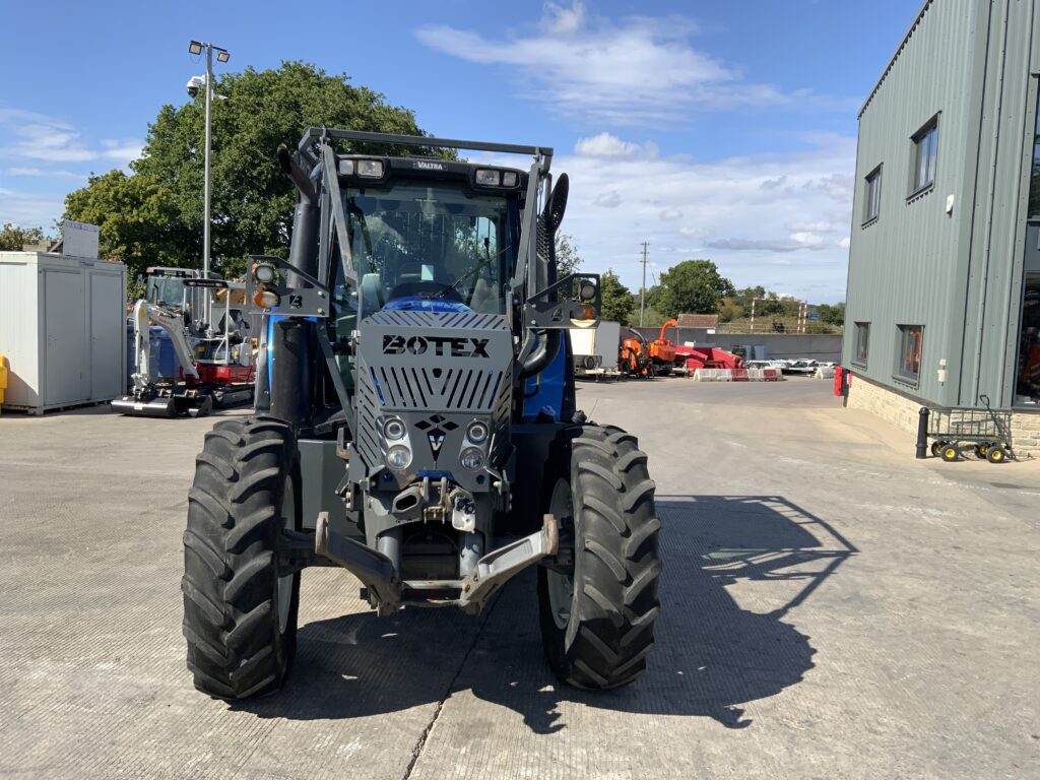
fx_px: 871
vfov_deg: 48.2
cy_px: 390
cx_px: 520
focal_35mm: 29
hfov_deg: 61.7
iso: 16
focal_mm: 3
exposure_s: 1/1577
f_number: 1.8
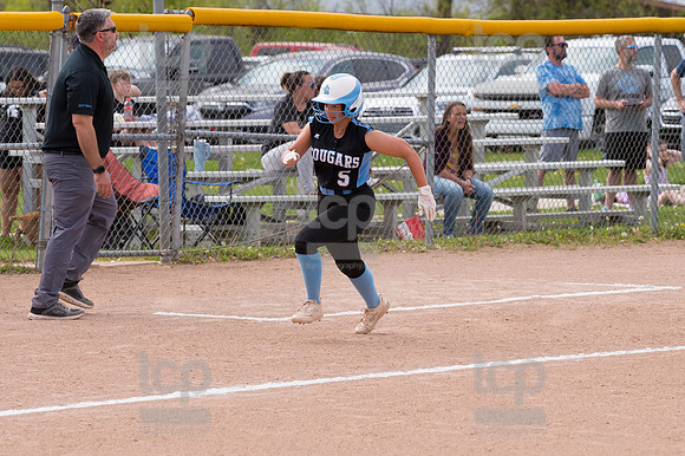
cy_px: 228
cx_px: 342
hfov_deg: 8.1
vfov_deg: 5.4
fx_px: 4849
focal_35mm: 255
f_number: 5.6
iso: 400
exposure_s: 1/1600
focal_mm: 170
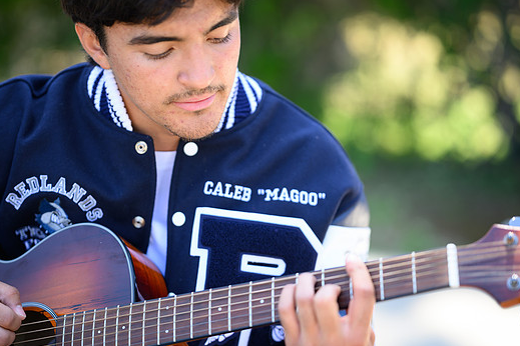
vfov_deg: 14.4
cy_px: 192
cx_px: 246
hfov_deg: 21.5
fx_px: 1372
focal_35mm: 95
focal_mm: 85
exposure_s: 1/250
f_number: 1.8
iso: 100
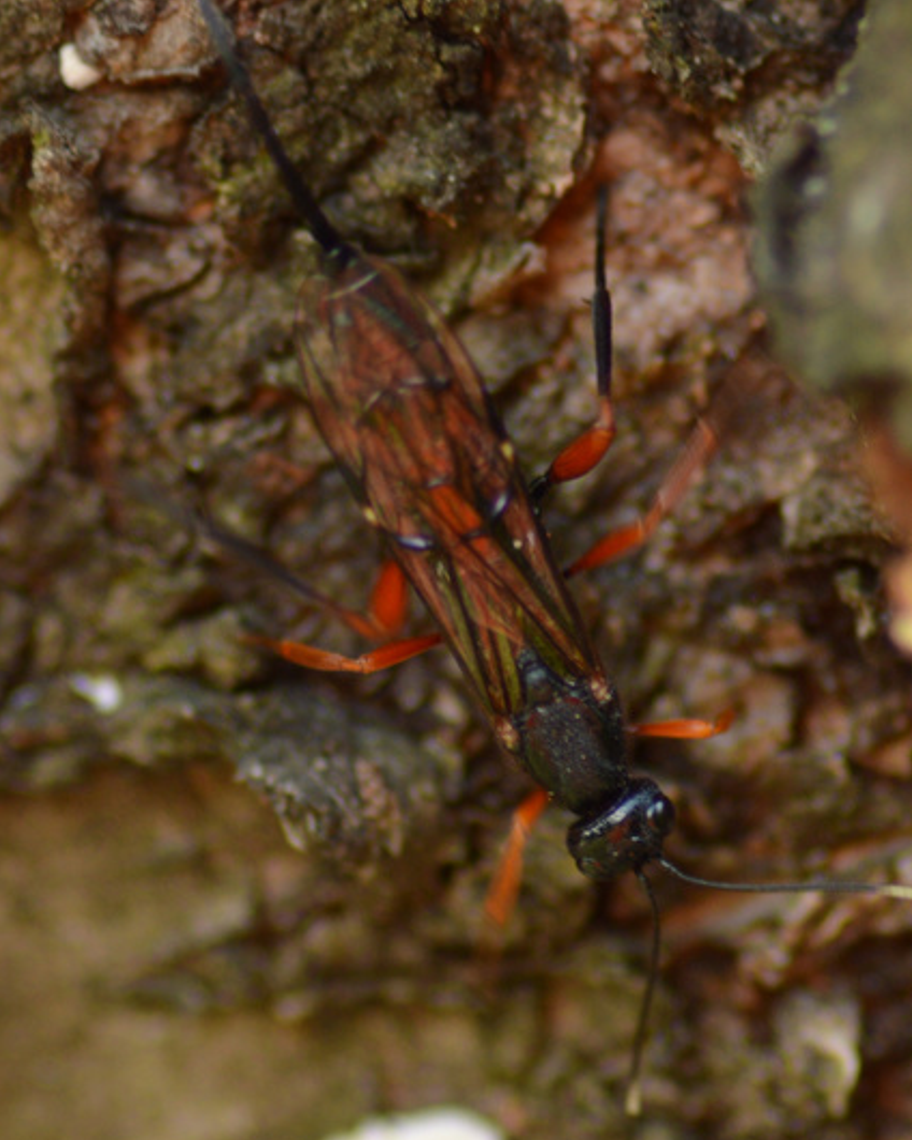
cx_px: 456
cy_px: 533
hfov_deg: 9.1
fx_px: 5736
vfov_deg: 11.4
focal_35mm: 170
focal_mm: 100
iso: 200
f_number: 3.8
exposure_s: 1/160
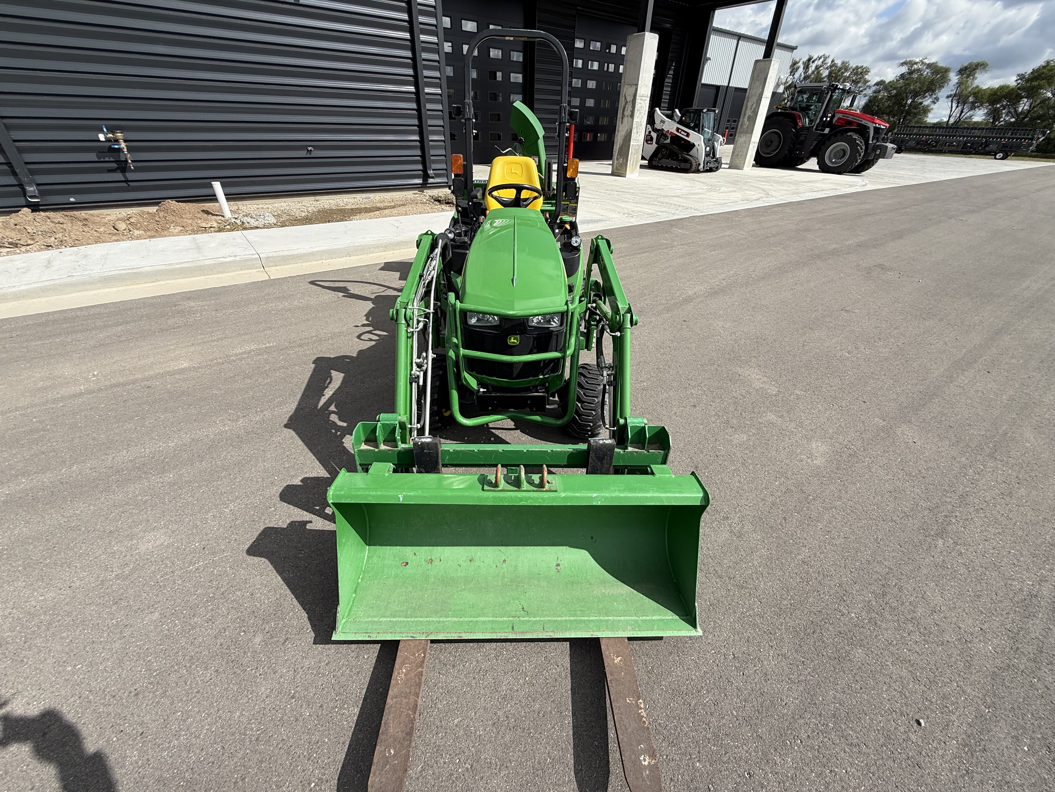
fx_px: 427
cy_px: 396
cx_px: 528
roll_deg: -0.9
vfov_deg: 85.7
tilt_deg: -32.9
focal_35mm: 14
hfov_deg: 102.1
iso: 50
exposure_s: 1/1431
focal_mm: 2.22
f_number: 2.2
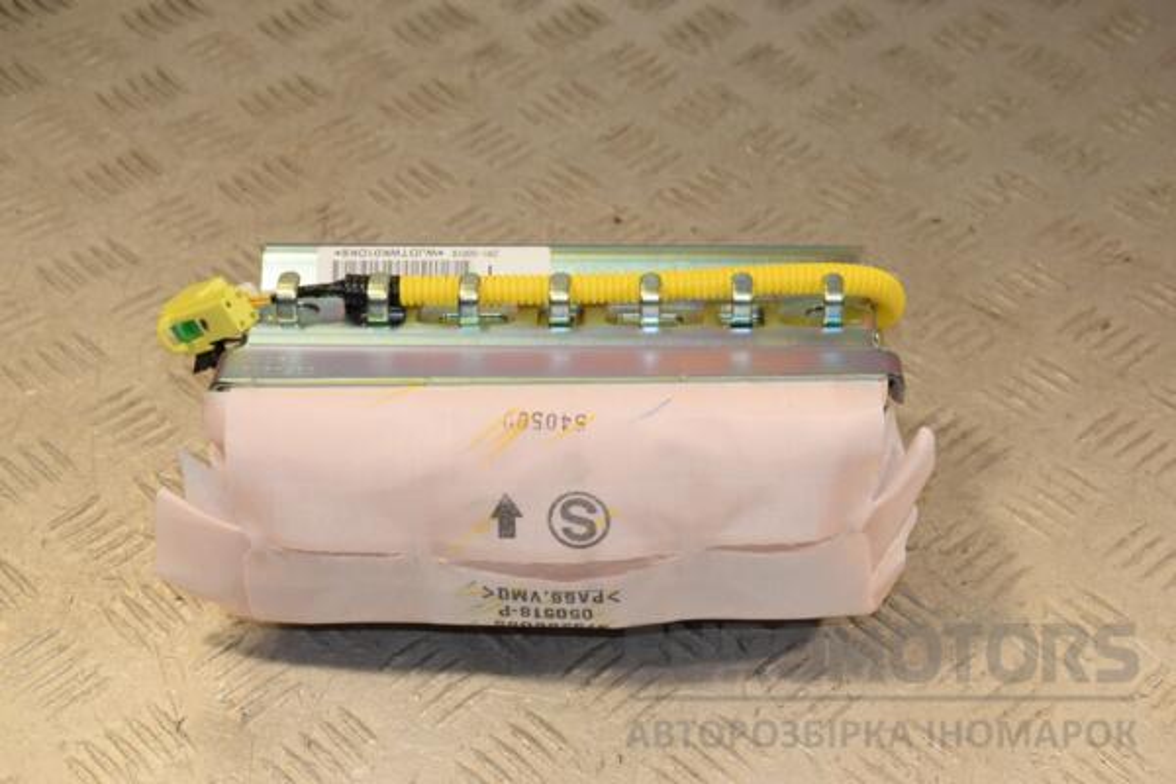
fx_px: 2205
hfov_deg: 29.9
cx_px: 588
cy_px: 392
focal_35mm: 68
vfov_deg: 20.2
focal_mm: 45
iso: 800
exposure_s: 1/200
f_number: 8
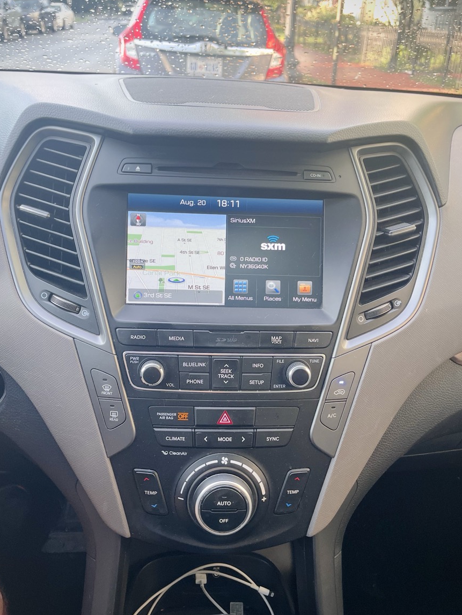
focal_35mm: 29
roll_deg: -2.6
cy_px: 298
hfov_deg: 48.2
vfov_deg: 61.6
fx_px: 516
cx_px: 221
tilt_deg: -28.4
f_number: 1.6
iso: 100
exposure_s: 1/121
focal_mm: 5.1
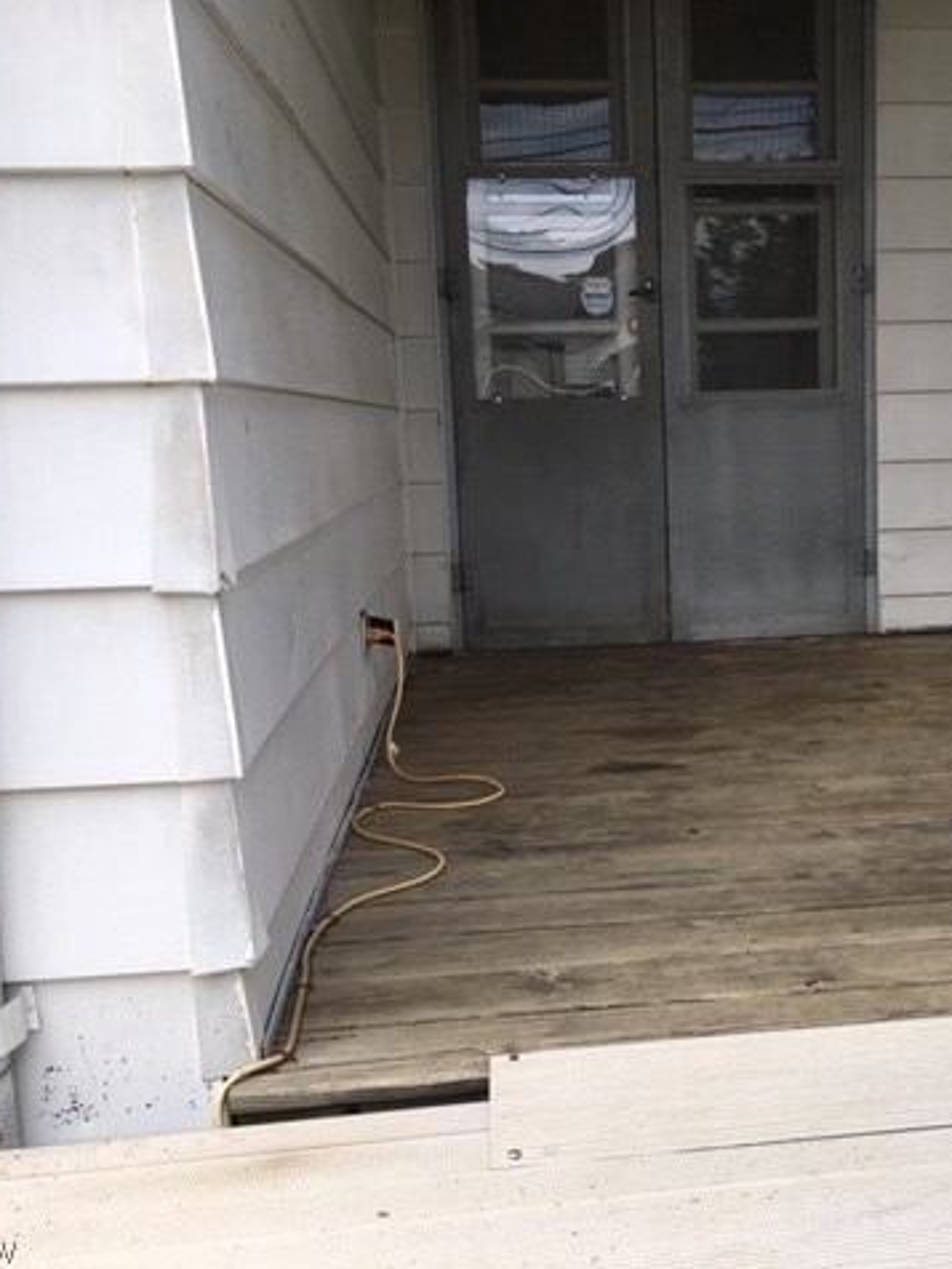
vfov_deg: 47.9
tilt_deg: -6.7
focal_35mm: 39
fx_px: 1430
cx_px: 693
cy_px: 634
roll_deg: +1.7
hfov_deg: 36.1
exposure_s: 1/447
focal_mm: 4.15
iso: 25
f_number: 2.2
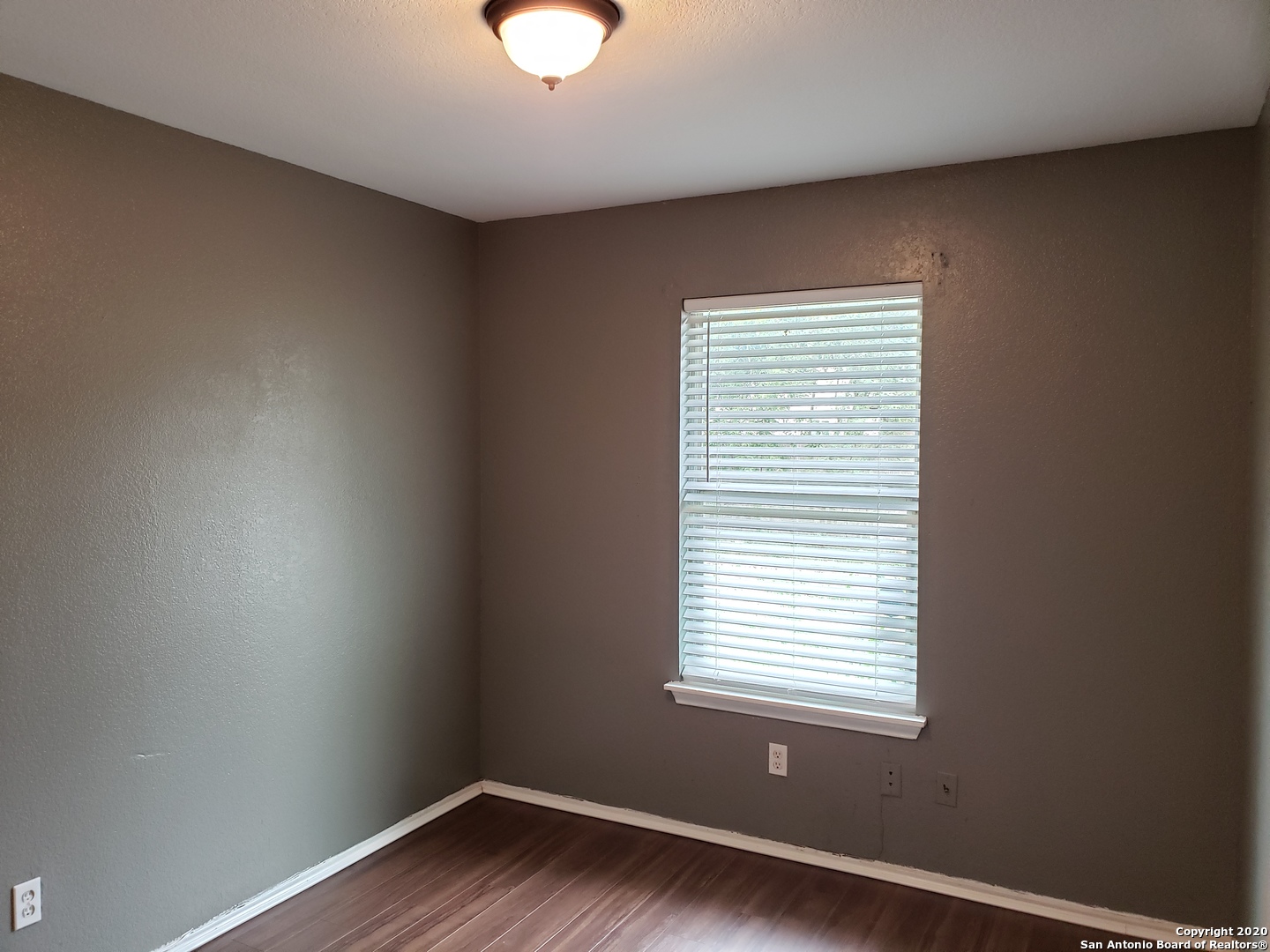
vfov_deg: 53.1
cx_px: 635
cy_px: 476
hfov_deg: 67.3
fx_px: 954
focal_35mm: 26
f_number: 2.4
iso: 320
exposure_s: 1/30
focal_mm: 4.3
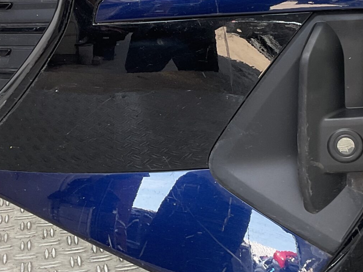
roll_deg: +1.3
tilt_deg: -13.1
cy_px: 50
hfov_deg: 26.6
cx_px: 207
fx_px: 766
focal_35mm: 73
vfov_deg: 19.9
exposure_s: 1/120
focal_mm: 3
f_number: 1.8
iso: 32
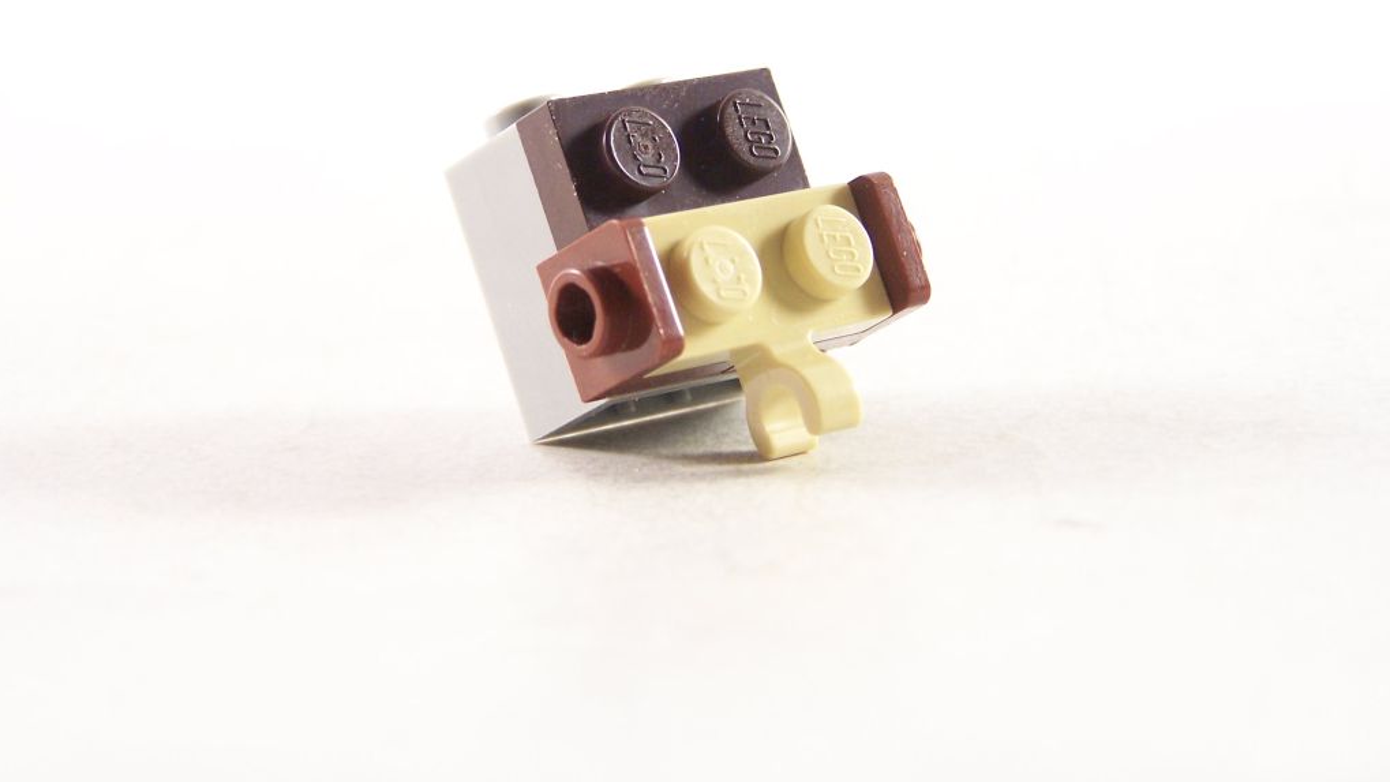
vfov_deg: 10.5
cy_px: 259
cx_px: 693
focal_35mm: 115
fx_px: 4238
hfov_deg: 18.6
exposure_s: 1/30
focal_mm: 17.5
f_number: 3.2
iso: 200
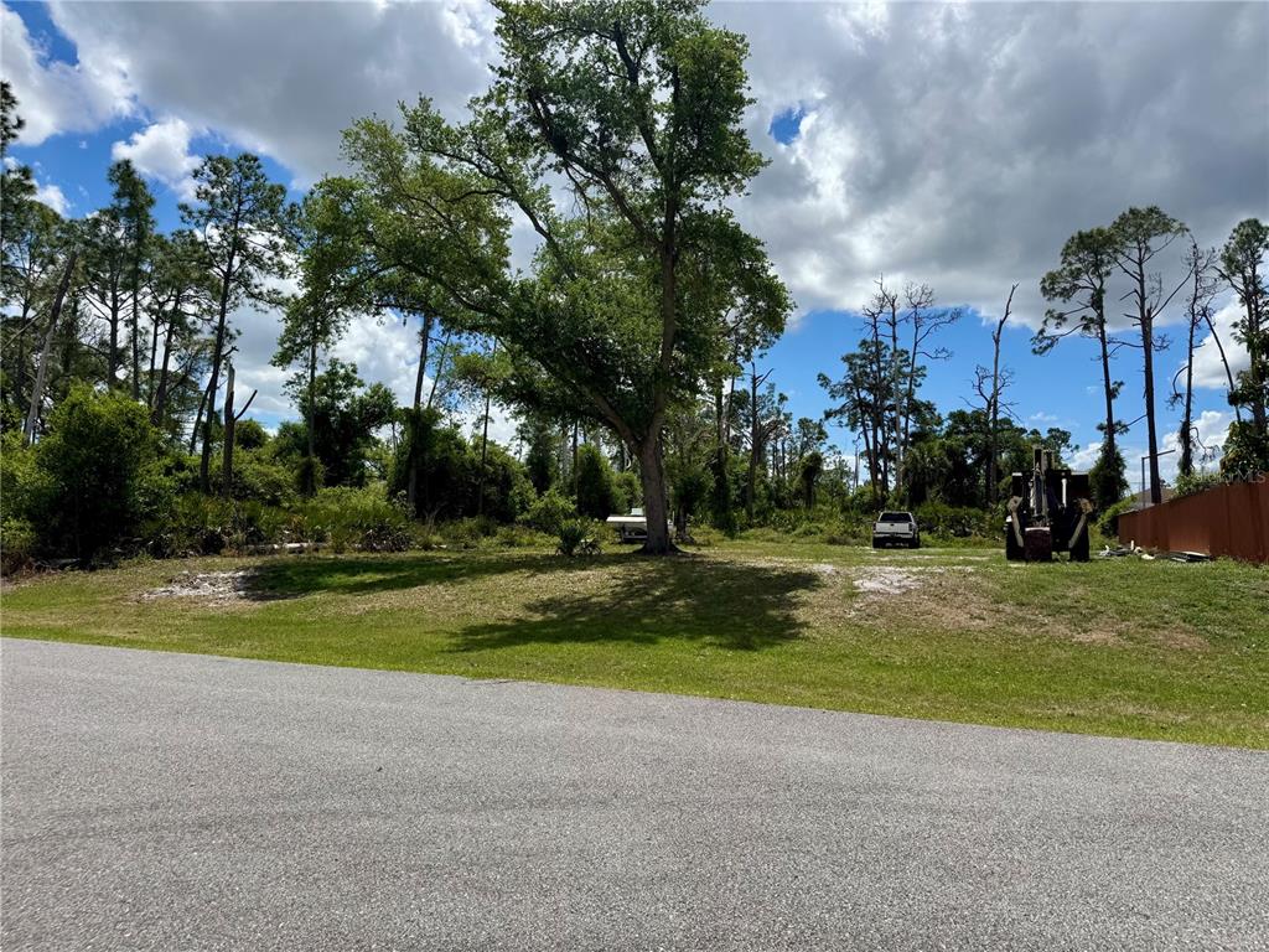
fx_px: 880
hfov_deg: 71.6
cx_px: 634
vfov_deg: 56.8
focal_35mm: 24
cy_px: 476
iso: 80
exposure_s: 1/7092
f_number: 1.78
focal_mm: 6.76
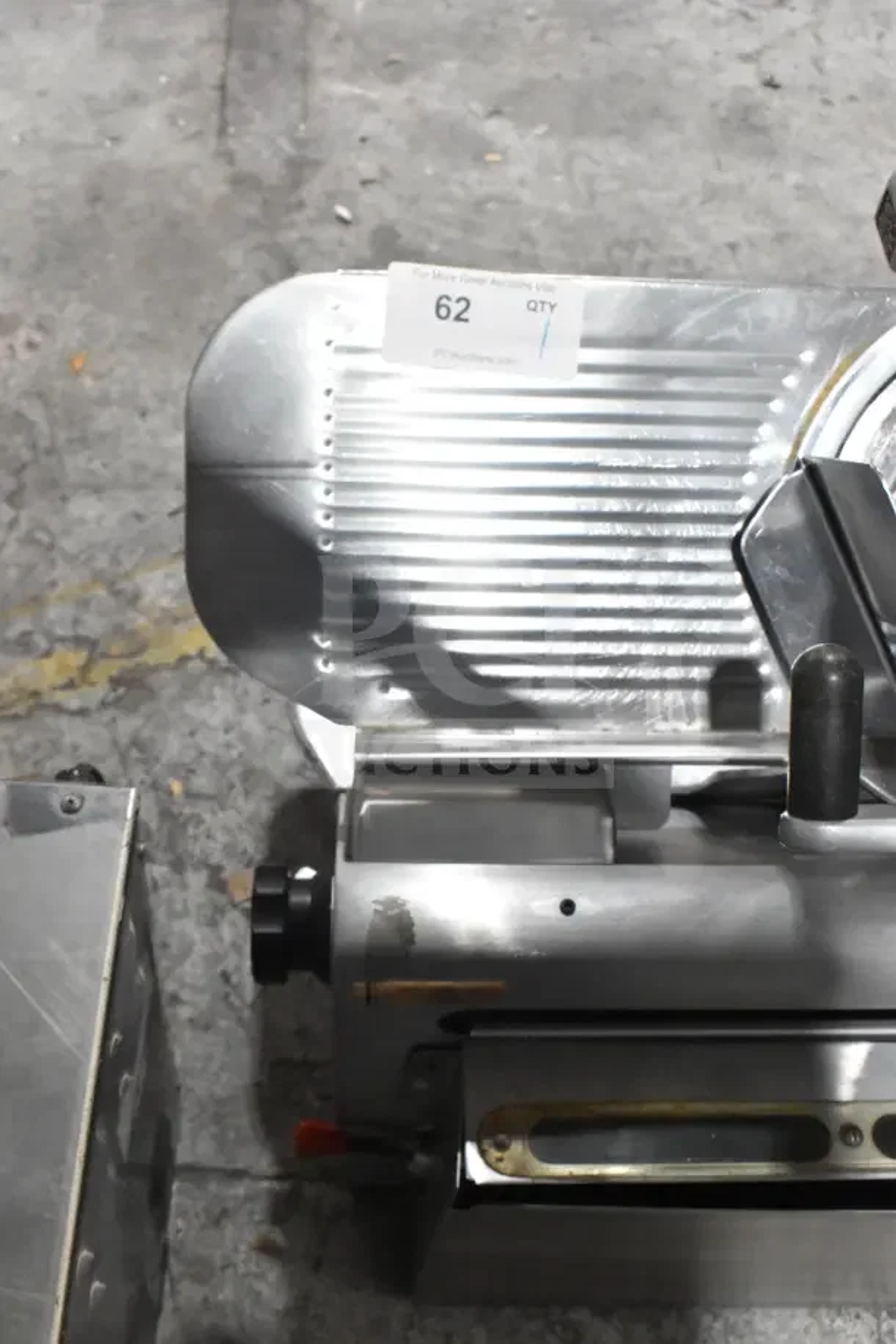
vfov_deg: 47.9
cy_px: 672
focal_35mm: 40
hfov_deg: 33.0
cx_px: 448
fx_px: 1512
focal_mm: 27
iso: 6400
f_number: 9
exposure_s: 1/200
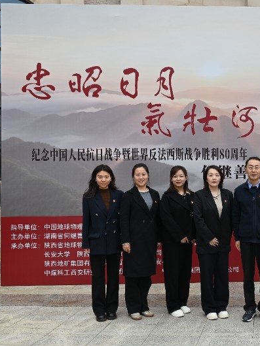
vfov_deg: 42.1
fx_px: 450
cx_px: 243
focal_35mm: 45
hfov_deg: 30.5
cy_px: 173
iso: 200
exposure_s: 1/250
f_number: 5
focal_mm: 31
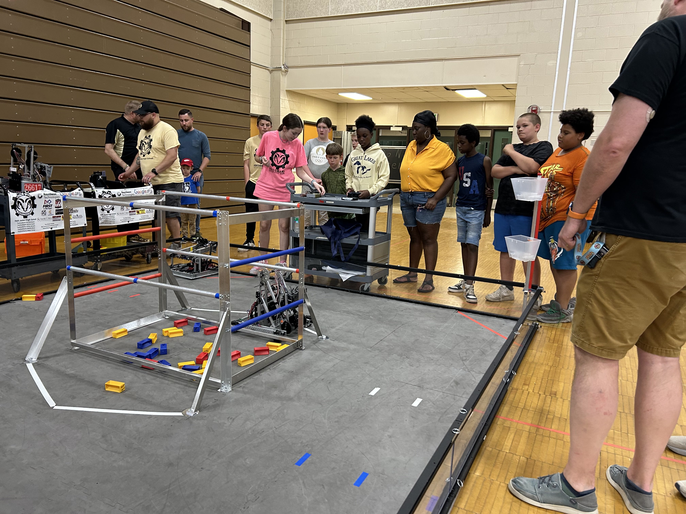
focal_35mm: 26
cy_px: 257
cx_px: 343
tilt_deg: -11.7
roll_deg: -2.0
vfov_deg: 53.1
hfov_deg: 67.3
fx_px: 515
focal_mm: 5.7
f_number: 1.5
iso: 160
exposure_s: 1/59
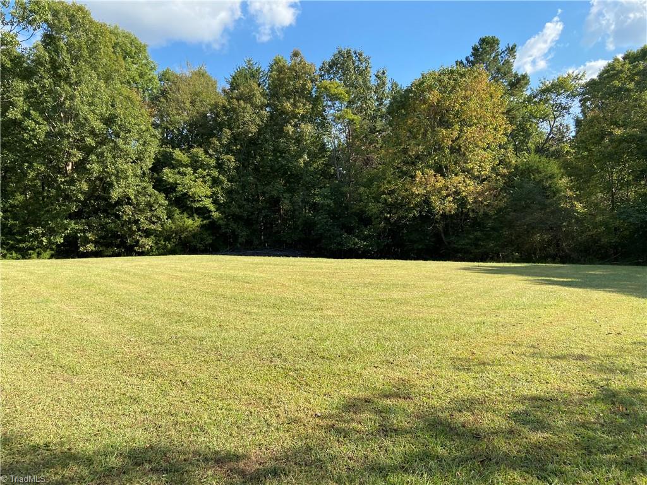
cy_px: 242
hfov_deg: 67.3
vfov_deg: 53.1
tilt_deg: +3.6
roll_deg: +1.1
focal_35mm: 26
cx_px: 324
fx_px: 486
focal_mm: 4.25
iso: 32
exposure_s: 1/810
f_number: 1.8
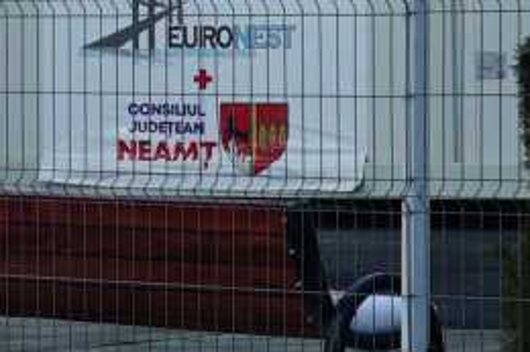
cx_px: -349
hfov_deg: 7.3
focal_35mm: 277
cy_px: -97
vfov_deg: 4.9
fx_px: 4075
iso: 100
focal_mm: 40
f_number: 14
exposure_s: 1/80
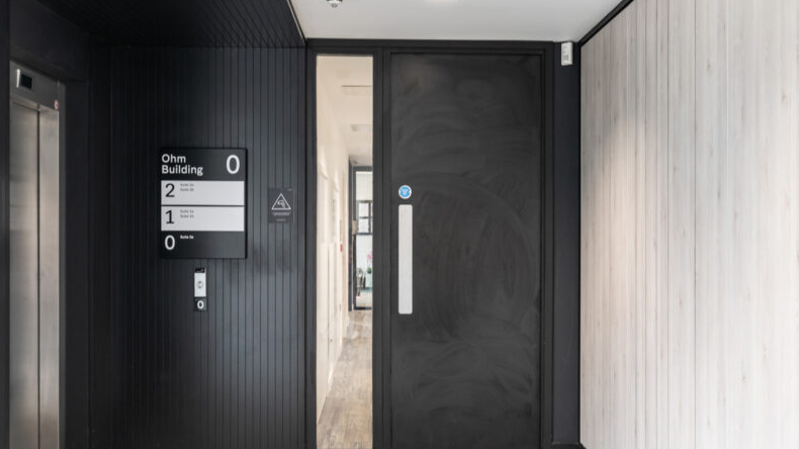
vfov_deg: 29.7
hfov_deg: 50.5
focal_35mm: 40
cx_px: 374
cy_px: 241
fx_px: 847
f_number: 8
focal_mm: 29
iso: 400
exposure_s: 1/8
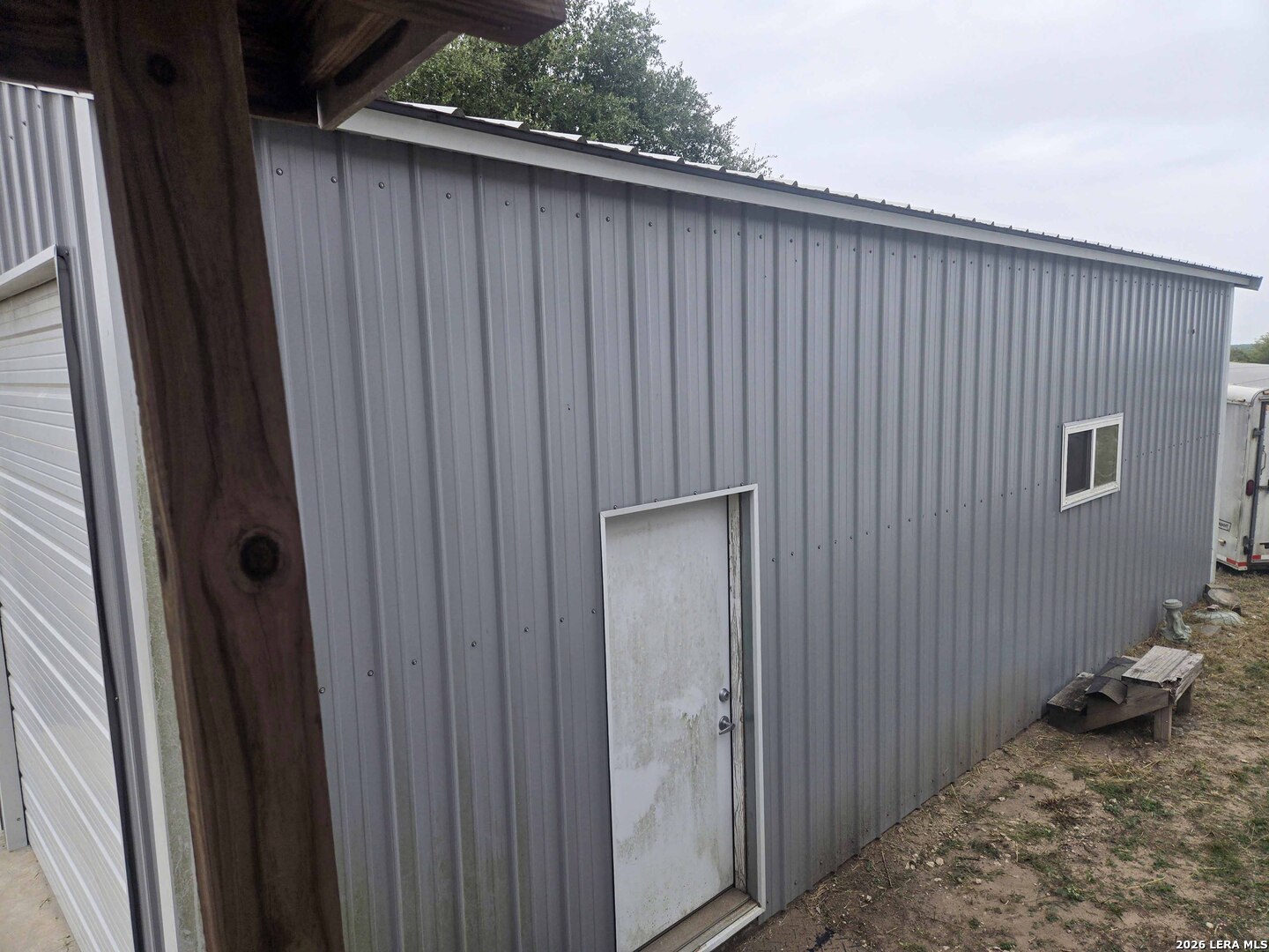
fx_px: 843
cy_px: 476
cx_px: 634
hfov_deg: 73.9
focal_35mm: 23
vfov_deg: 58.9
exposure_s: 1/522
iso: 25
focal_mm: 5.4
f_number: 1.8
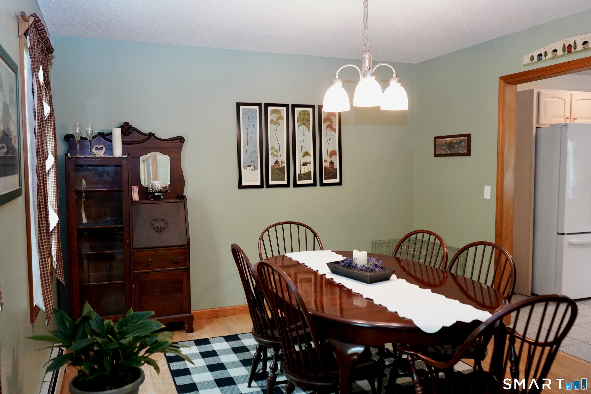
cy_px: 197
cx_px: 296
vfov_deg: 45.0
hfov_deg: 63.7
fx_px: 476
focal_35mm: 29
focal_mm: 29
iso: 3200
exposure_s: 1/160
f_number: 3.5
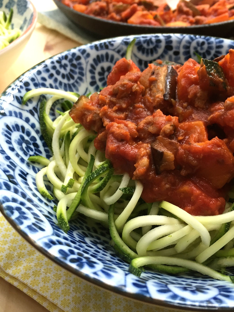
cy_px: 161
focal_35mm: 37
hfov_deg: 38.7
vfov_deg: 50.1
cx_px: 120
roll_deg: -1.4
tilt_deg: -41.9
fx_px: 333
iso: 40
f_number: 2.2
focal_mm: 4.15
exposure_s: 1/30
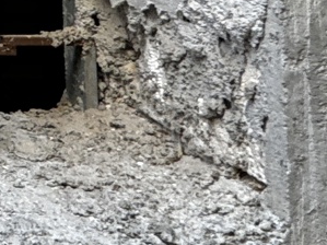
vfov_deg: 14.9
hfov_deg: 14.1
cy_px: -152
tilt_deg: +1.8
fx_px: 850
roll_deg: +4.3
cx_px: -477
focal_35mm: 90
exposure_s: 1/99
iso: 125
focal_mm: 2.22
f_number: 2.2
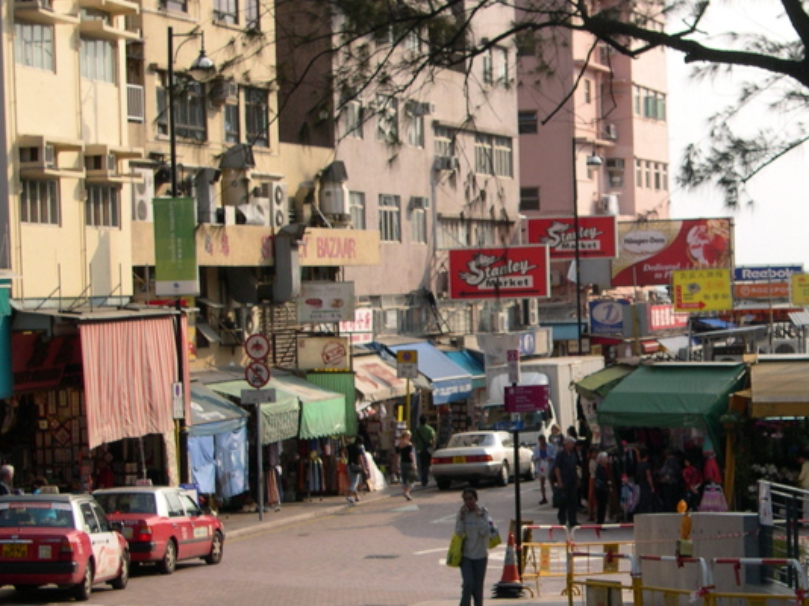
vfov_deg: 14.9
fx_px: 2313
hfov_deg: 19.7
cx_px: 586
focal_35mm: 99
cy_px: 348
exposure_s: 1/626
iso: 100
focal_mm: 13.2
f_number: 3.5
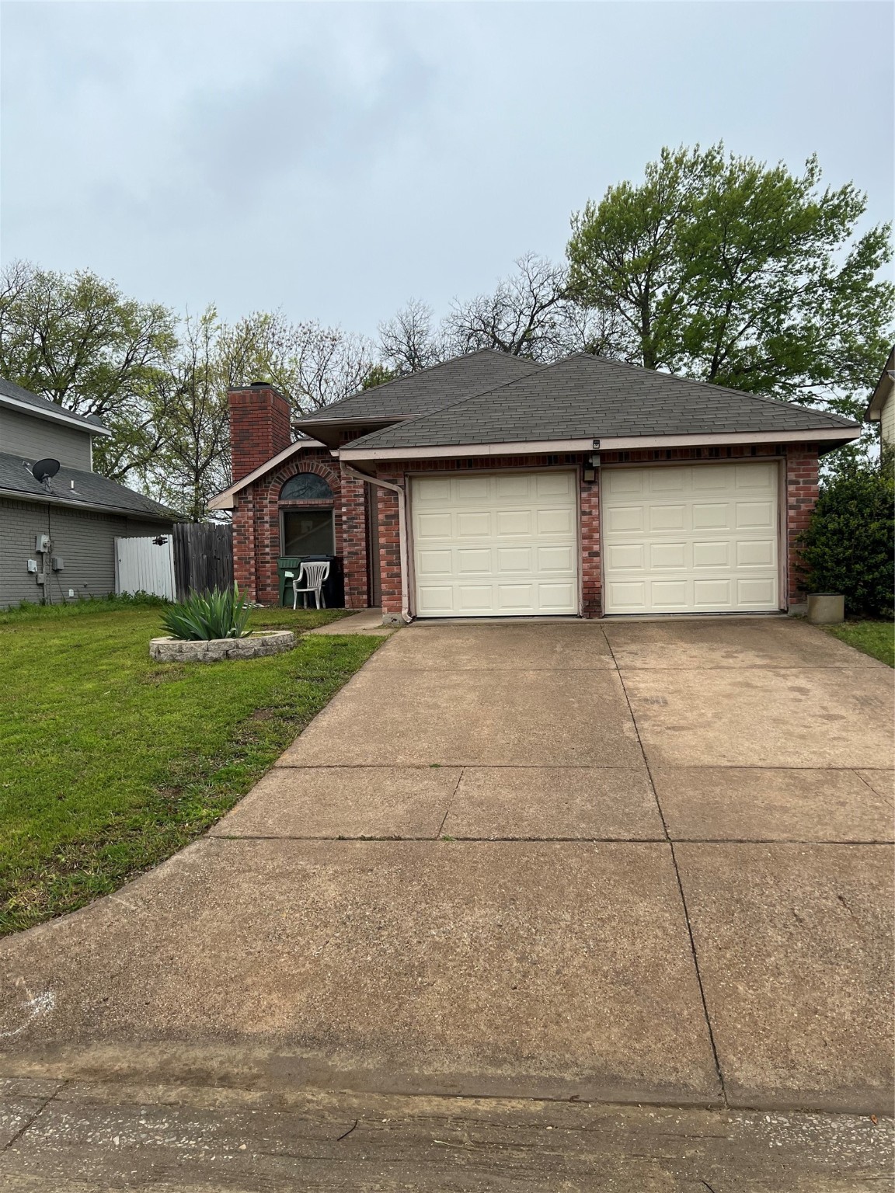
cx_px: 448
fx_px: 896
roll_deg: +1.6
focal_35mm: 26
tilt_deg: -2.5
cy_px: 596
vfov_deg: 67.3
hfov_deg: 53.1
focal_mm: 5.7
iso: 50
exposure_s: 1/1934
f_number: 1.5
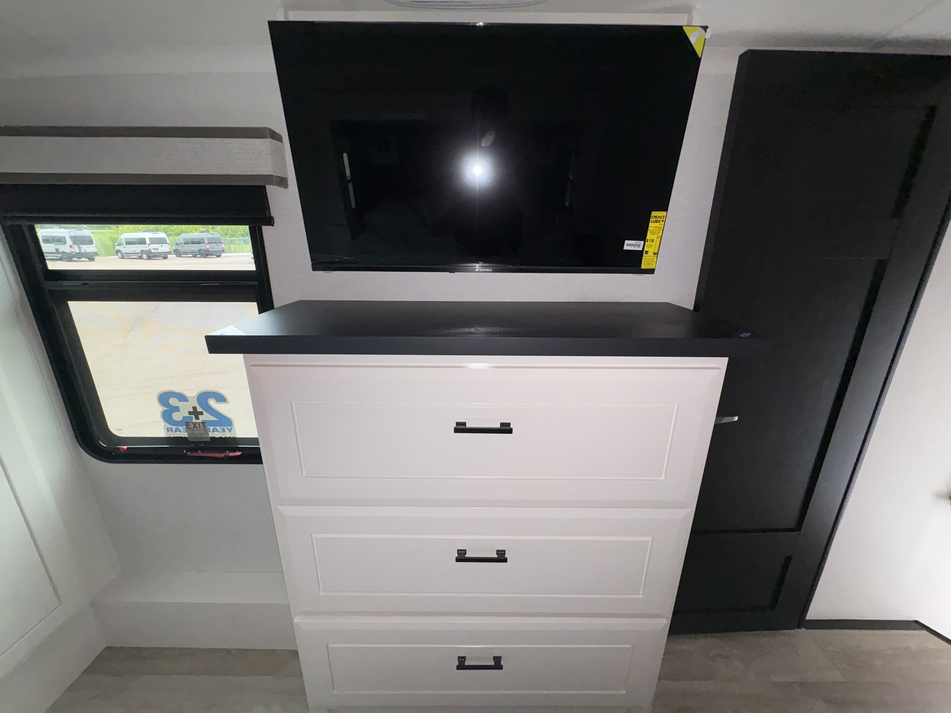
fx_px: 385
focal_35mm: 14
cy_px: 356
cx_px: 476
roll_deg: -0.3
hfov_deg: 102.1
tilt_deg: -18.1
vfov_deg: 85.7
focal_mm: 2.22
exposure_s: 1/60
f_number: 2.2
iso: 100
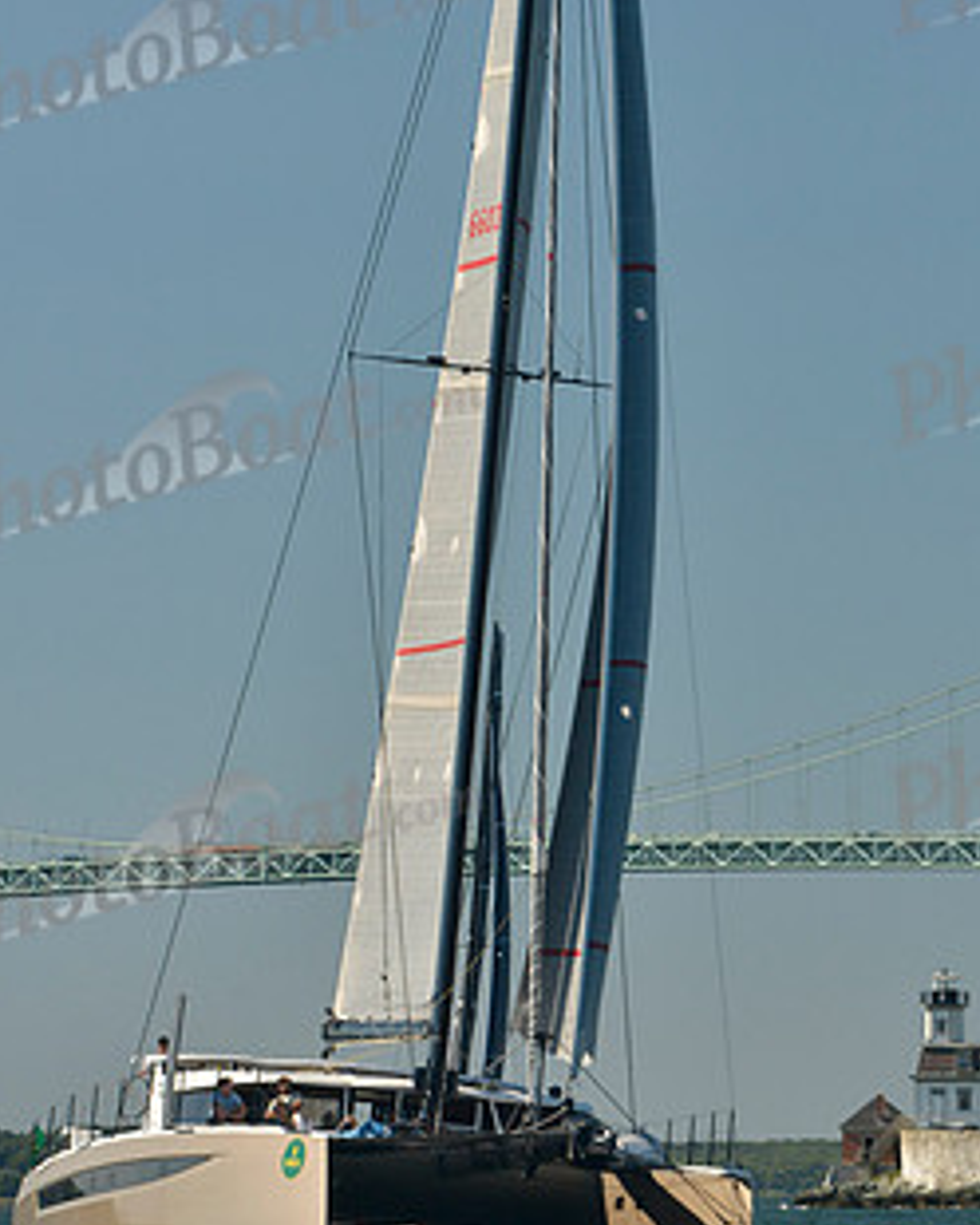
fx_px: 9245
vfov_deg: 7.6
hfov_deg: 6.1
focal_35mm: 255
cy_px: 194
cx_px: 686
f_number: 5.6
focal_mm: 145
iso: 400
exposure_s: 1/1250
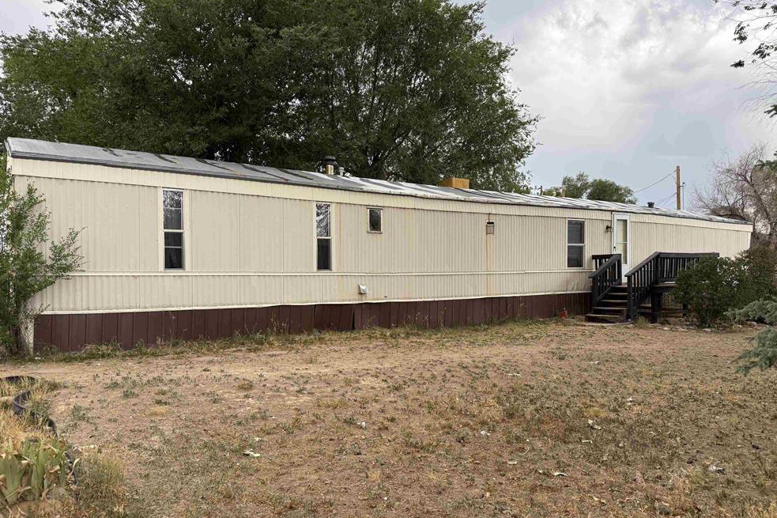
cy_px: 283
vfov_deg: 49.5
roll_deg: +0.7
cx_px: 392
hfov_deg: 69.4
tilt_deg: -0.2
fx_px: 561
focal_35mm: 26
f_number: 1.78
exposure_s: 1/1385
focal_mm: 6.76
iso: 100
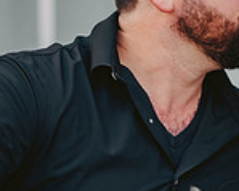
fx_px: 3146
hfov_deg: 4.3
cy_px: 165
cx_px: 239
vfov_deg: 3.5
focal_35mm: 445
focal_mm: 122
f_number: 2.8
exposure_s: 1/320
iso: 400
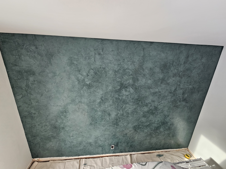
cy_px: 84
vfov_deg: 89.9
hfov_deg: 106.2
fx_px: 85
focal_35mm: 13
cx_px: 113
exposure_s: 1/60
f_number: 2.2
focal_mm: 2.2
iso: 160
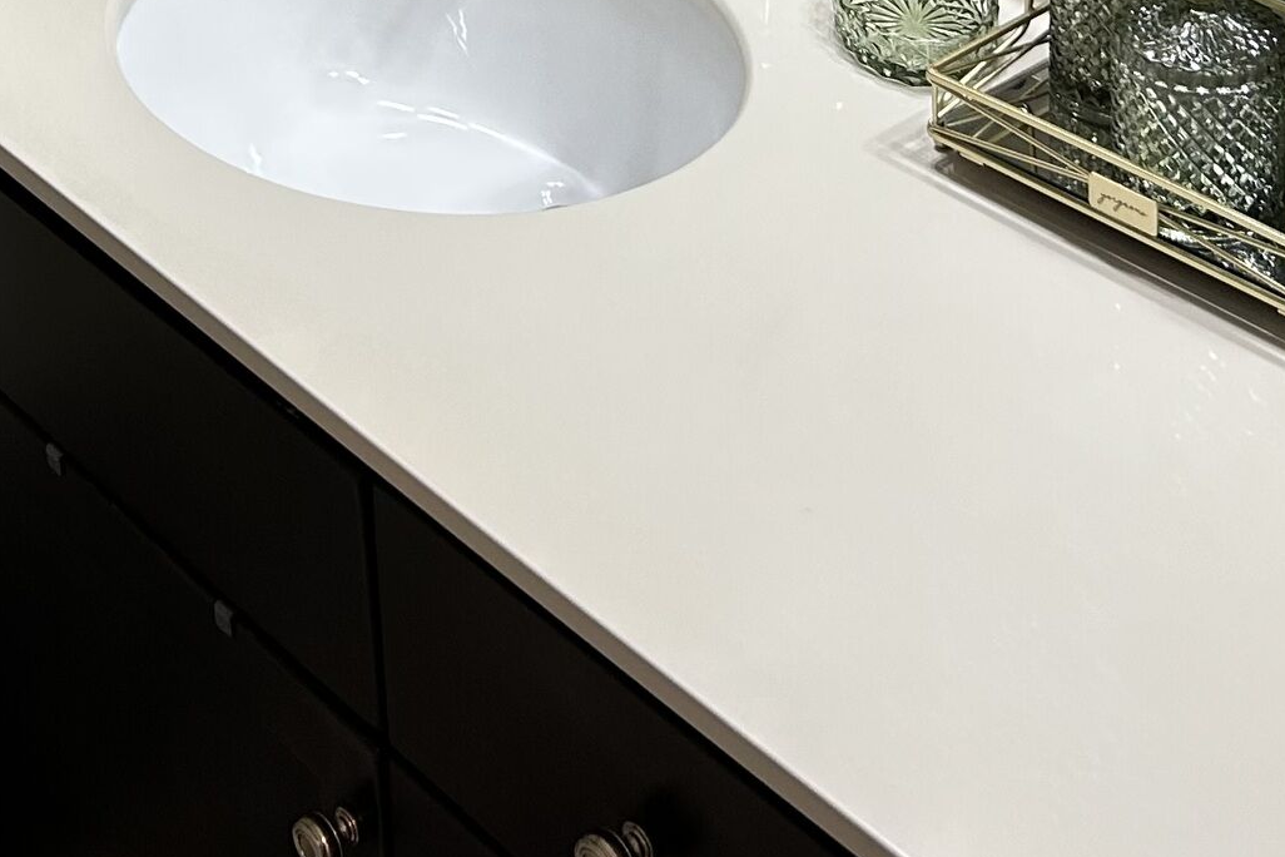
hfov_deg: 24.6
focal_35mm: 81
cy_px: -479
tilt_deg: -19.0
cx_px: 217
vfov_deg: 15.4
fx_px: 2891
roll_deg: +5.6
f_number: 1.5
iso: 100
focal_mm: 5.7
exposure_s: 1/60
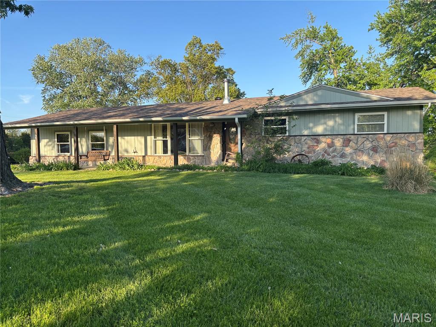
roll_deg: +0.0
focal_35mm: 26
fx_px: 327
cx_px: 218
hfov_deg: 67.3
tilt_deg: -3.0
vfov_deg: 53.1
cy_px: 164
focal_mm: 5.96
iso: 50
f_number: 1.6
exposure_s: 1/887
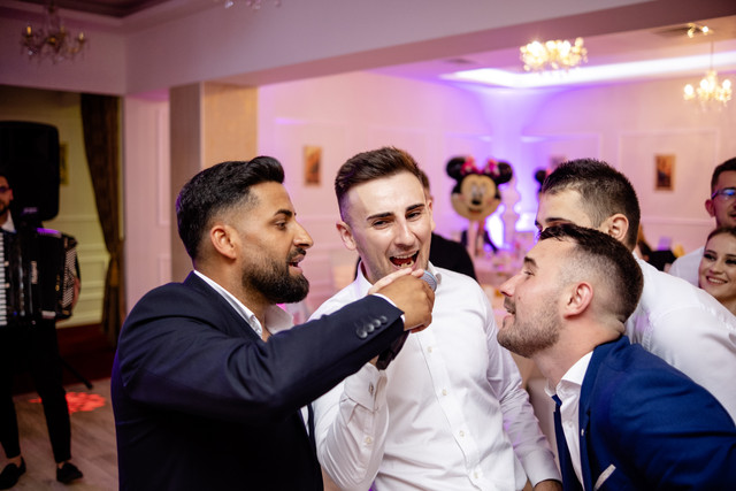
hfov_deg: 54.4
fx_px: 716
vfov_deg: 37.9
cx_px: 368
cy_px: 246
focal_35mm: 35
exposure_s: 1/200
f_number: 1.4
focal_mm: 23
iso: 640
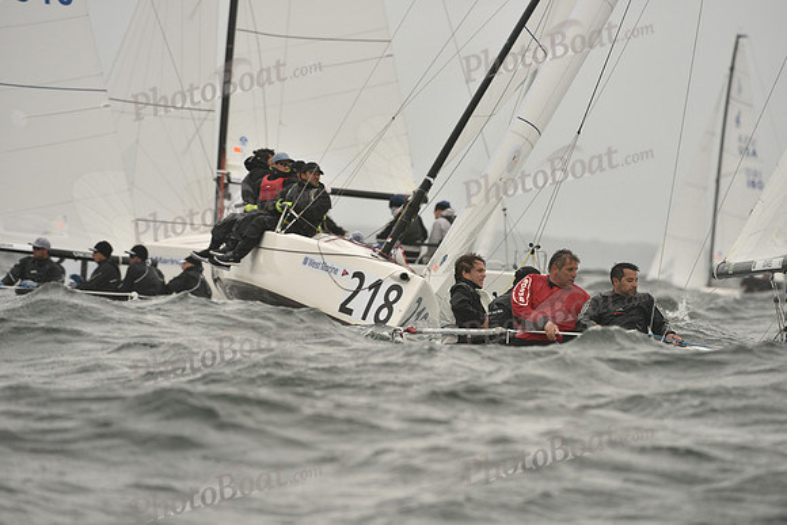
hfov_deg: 5.2
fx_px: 8746
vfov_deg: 3.4
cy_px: 262
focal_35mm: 400
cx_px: 394
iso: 400
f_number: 6.3
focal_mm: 400
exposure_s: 1/1250
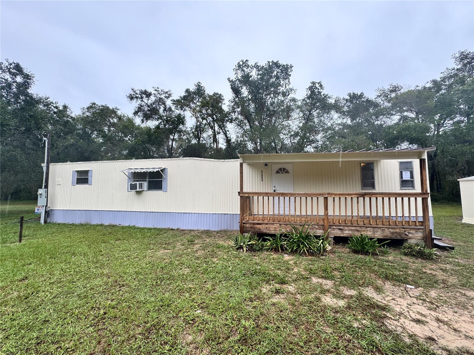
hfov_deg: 102.1
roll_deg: -0.6
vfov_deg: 85.7
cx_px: 237
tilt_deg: +2.1
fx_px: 192
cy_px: 178
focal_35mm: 14
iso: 40
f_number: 2.2
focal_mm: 2.22
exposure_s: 1/255
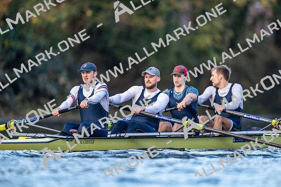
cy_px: 94
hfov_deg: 3.4
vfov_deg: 2.3
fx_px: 4684
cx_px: 140
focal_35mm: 600
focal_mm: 600
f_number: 4
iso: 2200
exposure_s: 1/2500
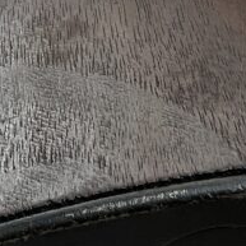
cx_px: -47
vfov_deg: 12.8
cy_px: 117
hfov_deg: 12.5
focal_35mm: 136
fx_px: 1093
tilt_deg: -41.2
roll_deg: -2.1
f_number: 1.8
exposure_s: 1/120
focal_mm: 3
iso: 20
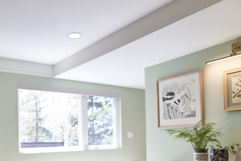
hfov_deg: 51.3
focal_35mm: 35
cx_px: 50
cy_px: 146
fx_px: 234
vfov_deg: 35.6
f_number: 4.5
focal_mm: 17
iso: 100
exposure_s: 1/20
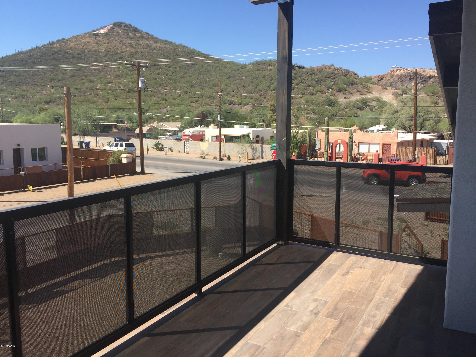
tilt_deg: -7.1
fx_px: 399
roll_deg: -0.7
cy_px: 178
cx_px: 238
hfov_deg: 61.7
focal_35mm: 29
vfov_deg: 48.2
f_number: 2.2
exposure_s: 1/1412
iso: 32
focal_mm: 4.15
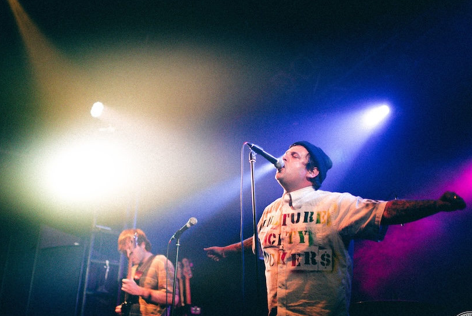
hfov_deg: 45.3
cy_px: 167
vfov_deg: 31.2
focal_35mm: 43
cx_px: 213
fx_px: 564
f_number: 1.4
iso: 1600
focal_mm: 35
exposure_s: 1/500
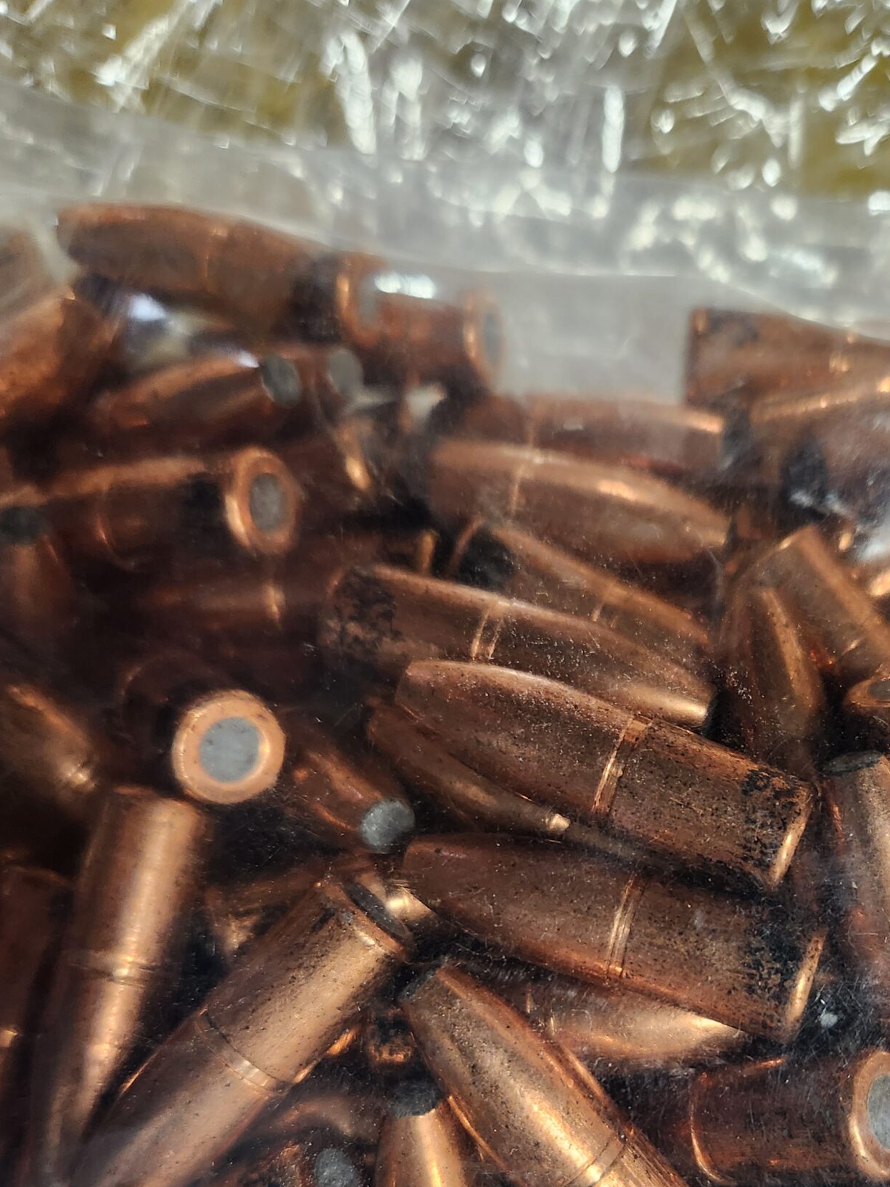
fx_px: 1234
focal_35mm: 36
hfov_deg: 38.9
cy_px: 845
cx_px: 633
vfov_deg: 49.9
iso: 250
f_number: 1.8
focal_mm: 5.4
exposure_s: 1/120
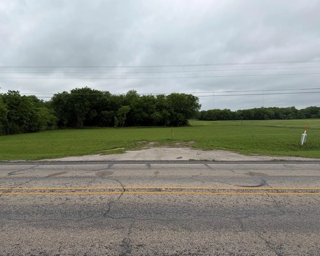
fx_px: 246
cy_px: 126
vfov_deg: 54.9
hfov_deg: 66.0
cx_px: 149
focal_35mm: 26
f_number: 1.78
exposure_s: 1/5319
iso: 80
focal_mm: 6.76
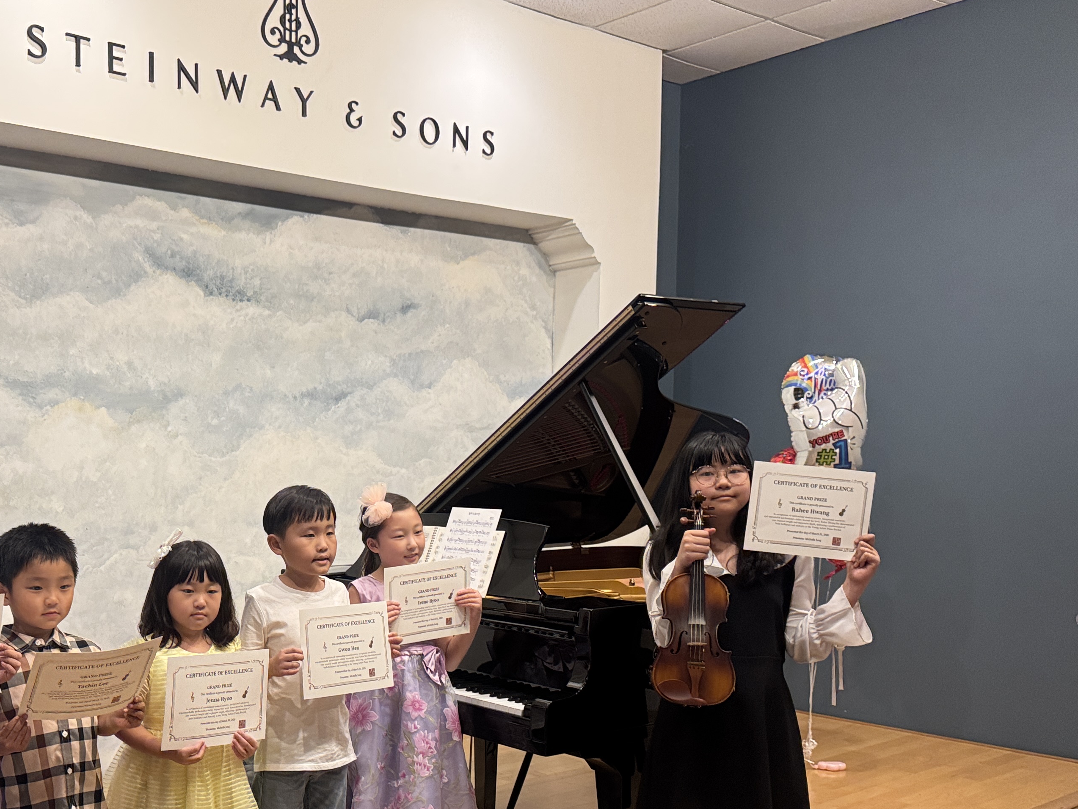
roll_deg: +0.2
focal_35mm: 38
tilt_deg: -4.8
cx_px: 309
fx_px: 1183
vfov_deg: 37.1
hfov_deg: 47.7
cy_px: 570
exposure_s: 1/60
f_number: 1.78
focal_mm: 6.76
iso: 320
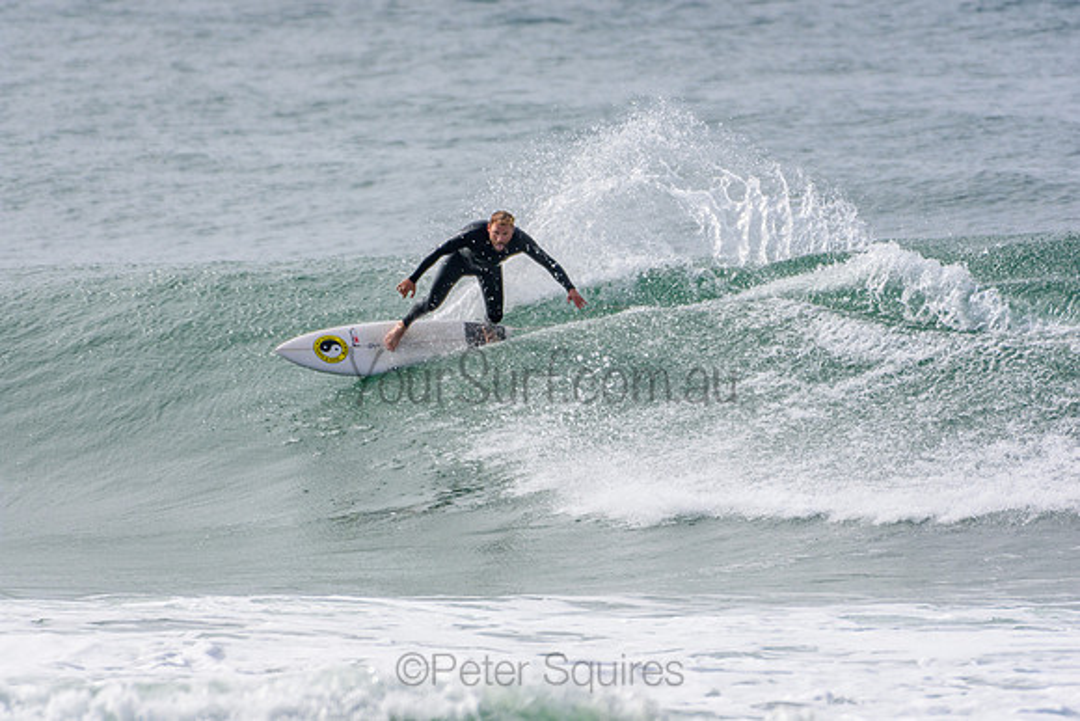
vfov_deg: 1.8
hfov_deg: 2.7
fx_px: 22504
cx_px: 540
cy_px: 360
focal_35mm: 750
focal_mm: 500
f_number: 5.6
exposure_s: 1/2000
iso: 220
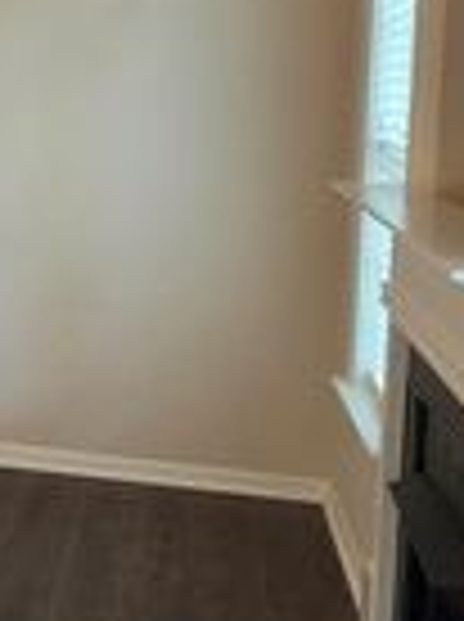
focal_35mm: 63
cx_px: -554
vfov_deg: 30.7
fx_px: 1129
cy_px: 245
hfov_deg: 15.9
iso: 160
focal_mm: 2.2
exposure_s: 1/60
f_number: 1.9
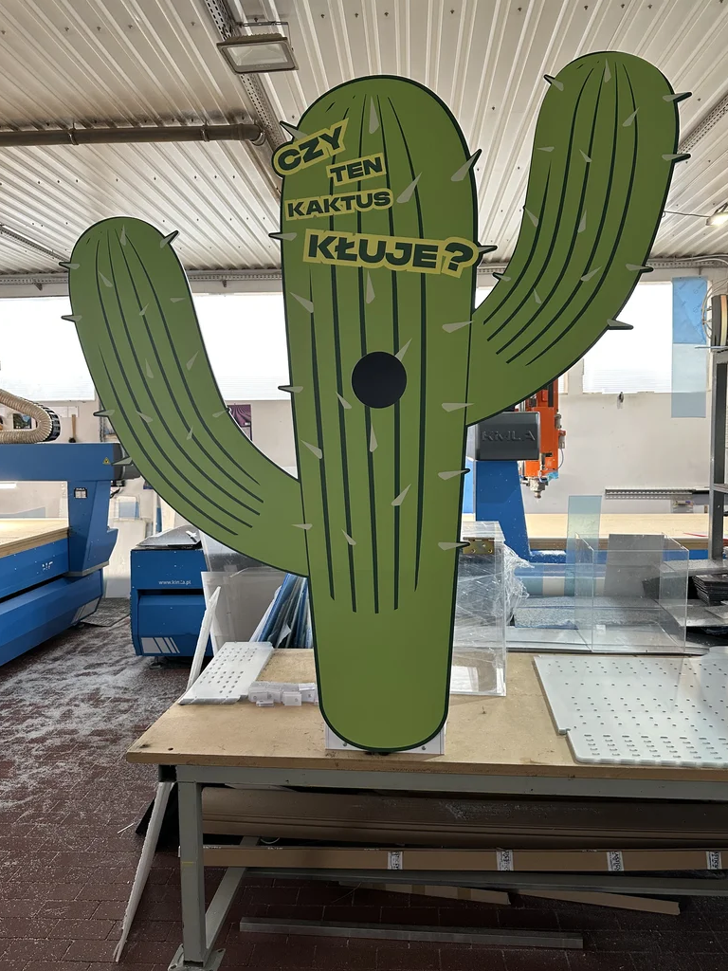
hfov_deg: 54.9
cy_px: 468
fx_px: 701
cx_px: 374
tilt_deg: -2.5
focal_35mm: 25
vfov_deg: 69.4
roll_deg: +0.0
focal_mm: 6.86
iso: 200
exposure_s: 1/100
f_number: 1.78
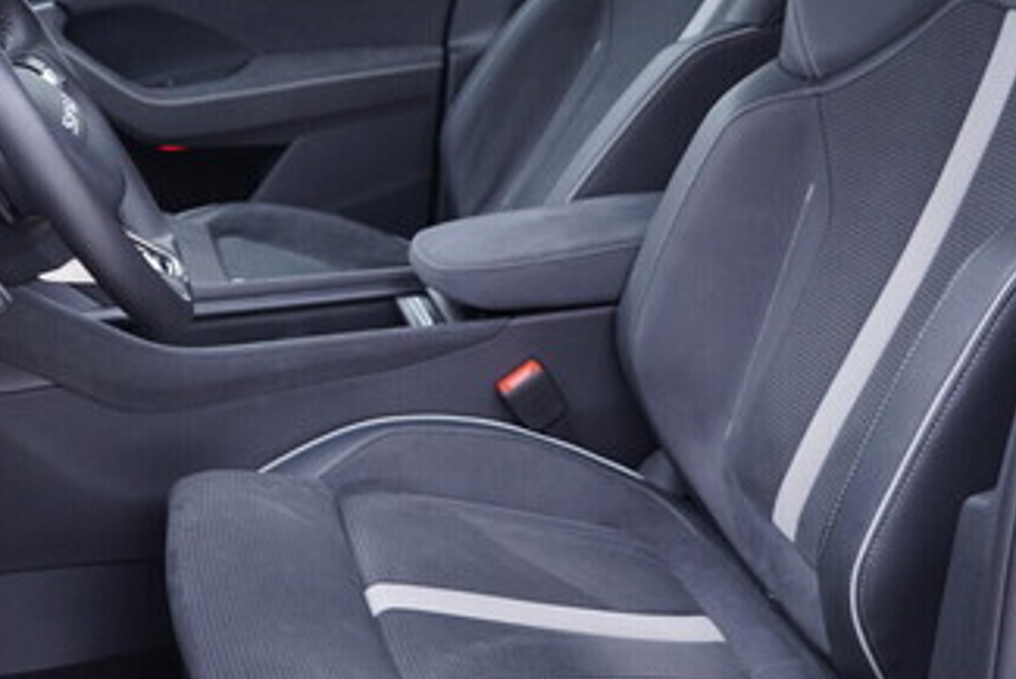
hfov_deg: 32.7
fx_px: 1722
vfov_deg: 22.2
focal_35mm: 61
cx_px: 378
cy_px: 214
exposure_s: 1/40
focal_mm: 24
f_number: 2.8
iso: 250
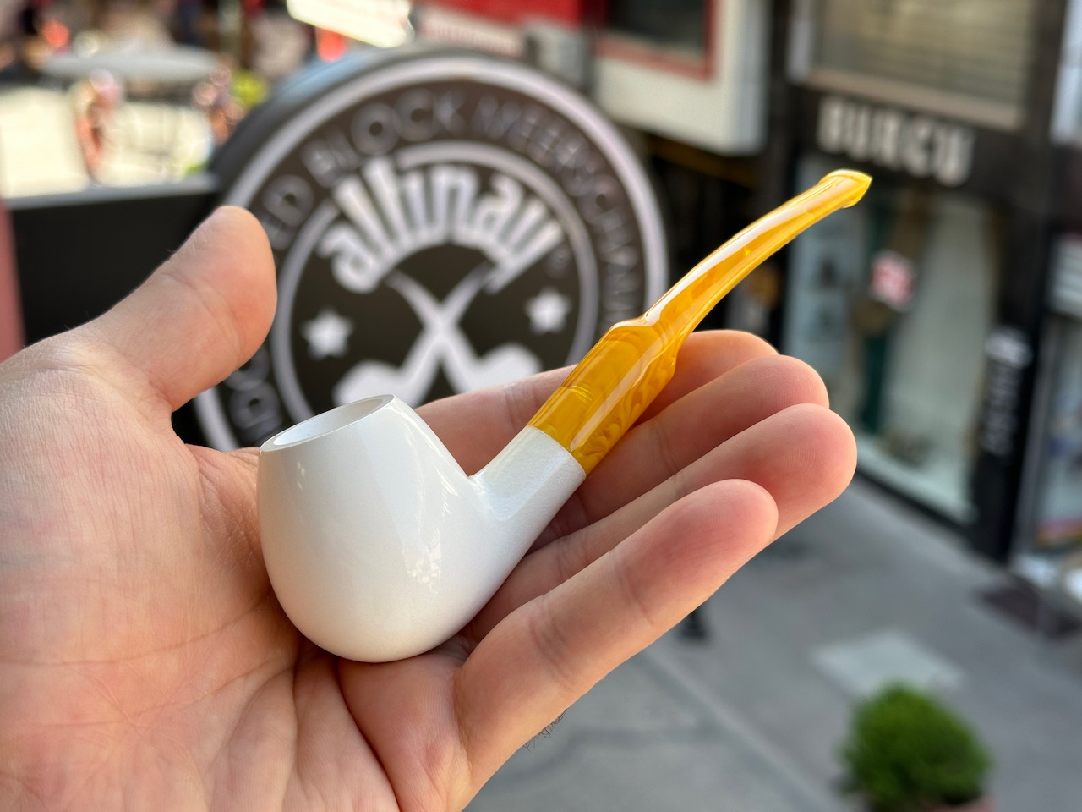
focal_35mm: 48
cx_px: 541
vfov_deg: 30.3
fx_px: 1500
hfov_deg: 39.7
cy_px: 406
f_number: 1.78
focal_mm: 6.86
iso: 64
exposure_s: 1/529
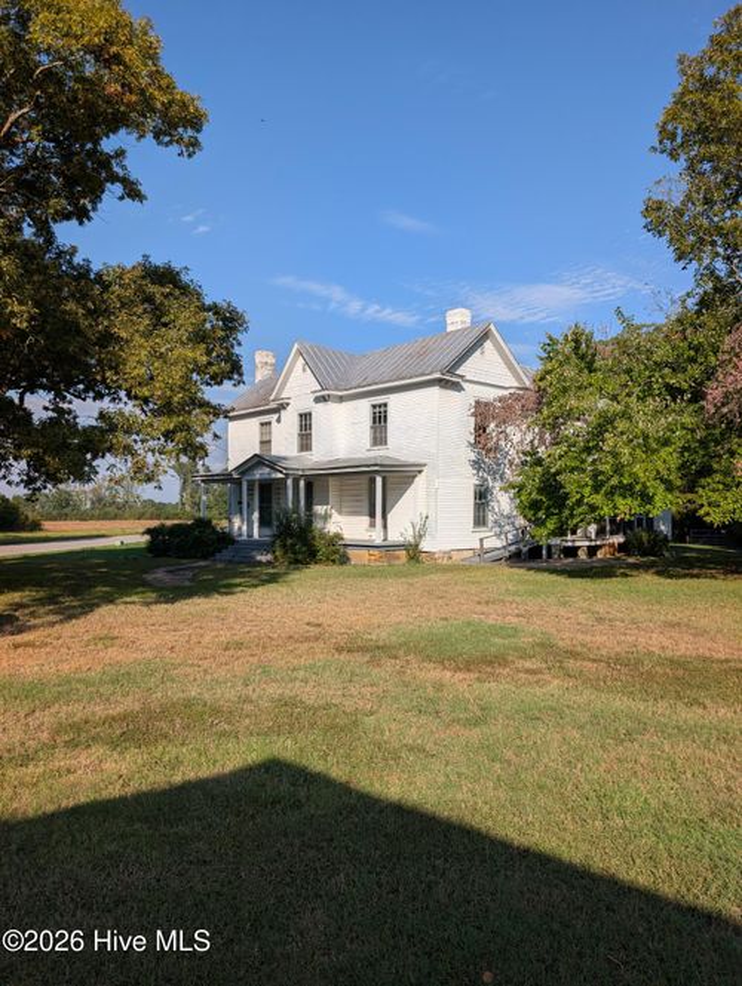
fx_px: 685
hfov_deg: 56.9
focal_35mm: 24
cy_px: 493
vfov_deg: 71.5
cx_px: 371
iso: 21
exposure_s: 1/1961
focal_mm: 6.9
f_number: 1.68
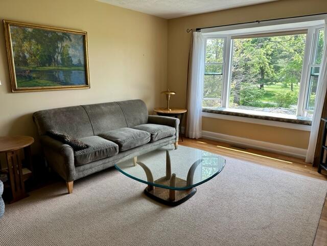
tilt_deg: -13.0
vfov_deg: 56.8
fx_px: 227
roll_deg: -0.5
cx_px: 164
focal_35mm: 24
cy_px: 123
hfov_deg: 71.6
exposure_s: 1/146
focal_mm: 6.86
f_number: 1.78
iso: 64
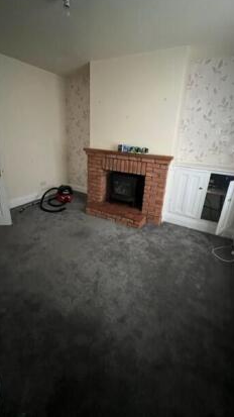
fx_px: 166
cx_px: 114
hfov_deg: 70.5
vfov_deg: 102.9
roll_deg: -3.4
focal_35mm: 15
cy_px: 197
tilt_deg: -20.0
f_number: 1.8
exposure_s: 1/25
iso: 1000
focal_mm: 1.57
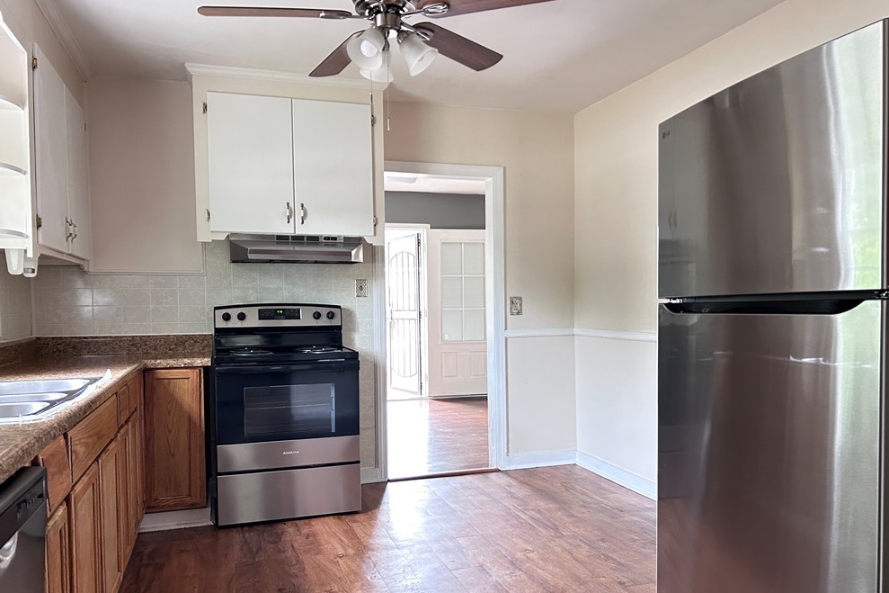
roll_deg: +0.9
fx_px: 691
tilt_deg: -2.5
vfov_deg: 46.3
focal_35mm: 28
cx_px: 458
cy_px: 328
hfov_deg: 65.5
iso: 250
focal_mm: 5.7
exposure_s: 1/60
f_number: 1.5
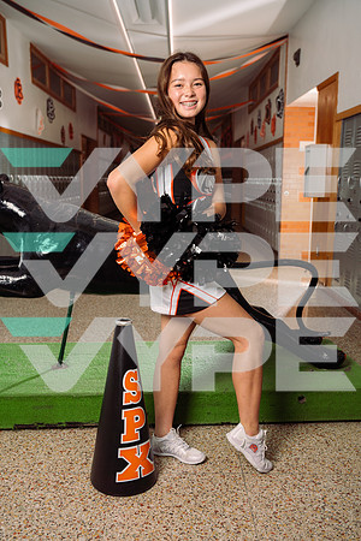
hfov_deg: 36.9
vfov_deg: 53.1
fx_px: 541
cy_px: 270
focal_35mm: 36
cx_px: 180
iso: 125
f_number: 4.5
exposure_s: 1/250
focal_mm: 36
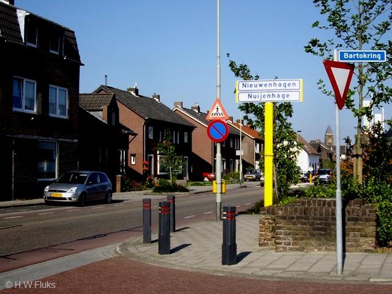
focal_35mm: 38
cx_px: 196
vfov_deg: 37.7
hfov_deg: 49.0
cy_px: 147
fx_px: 430
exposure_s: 1/1000
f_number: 2.8
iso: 64
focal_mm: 7.9
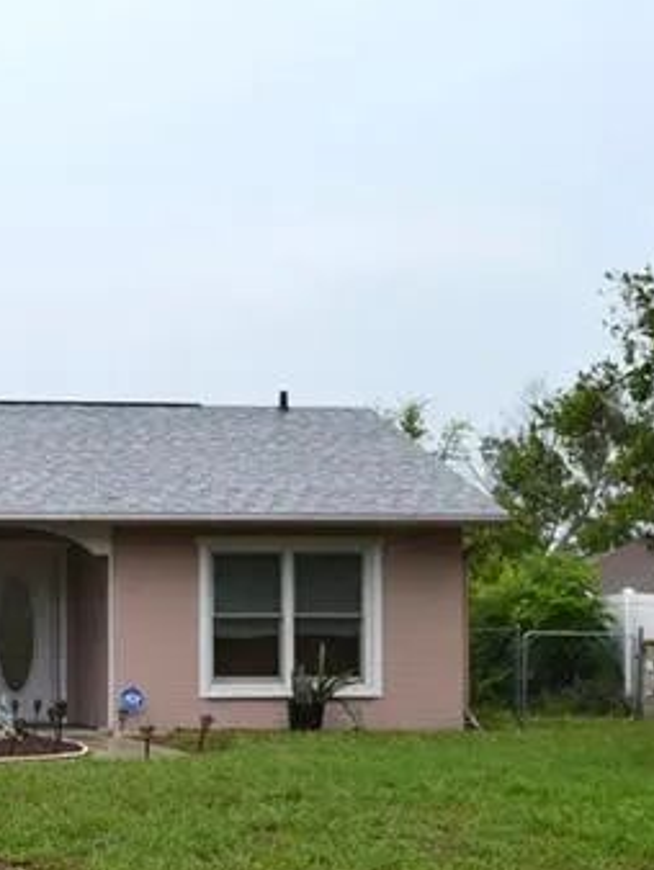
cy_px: 528
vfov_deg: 20.4
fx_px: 2415
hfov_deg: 14.8
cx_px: -180
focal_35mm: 96
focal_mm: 22
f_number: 7.1
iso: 100
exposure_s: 1/200
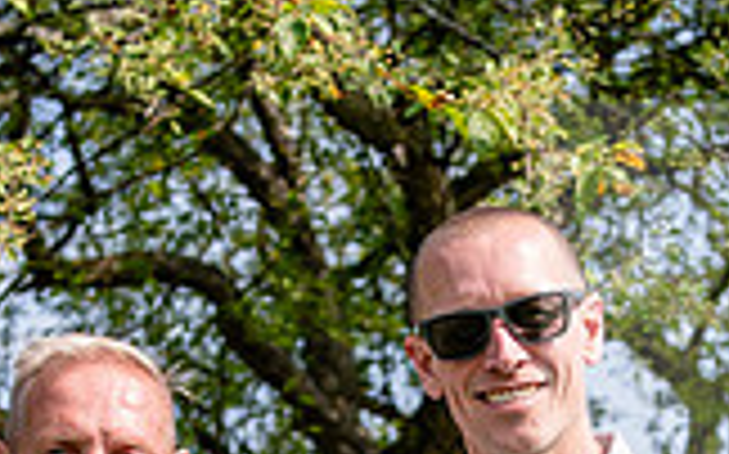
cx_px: 405
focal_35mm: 146
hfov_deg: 14.3
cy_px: 645
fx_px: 2899
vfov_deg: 8.8
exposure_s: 1/640
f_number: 3.5
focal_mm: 40
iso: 80
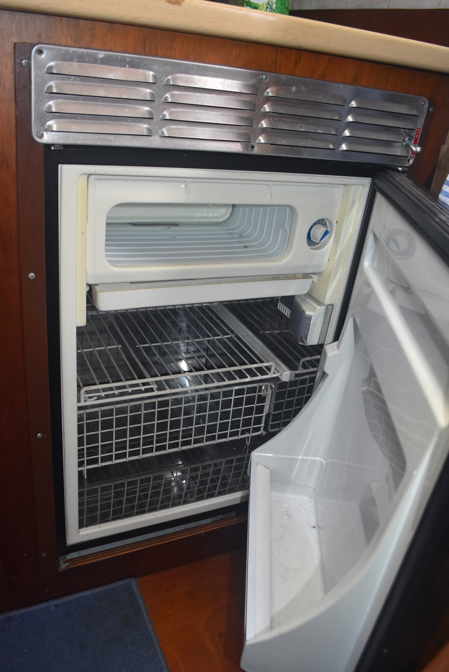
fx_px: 504
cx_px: 224
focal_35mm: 27
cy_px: 336
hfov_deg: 48.0
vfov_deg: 67.3
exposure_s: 1/100
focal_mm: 18
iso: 800
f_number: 5
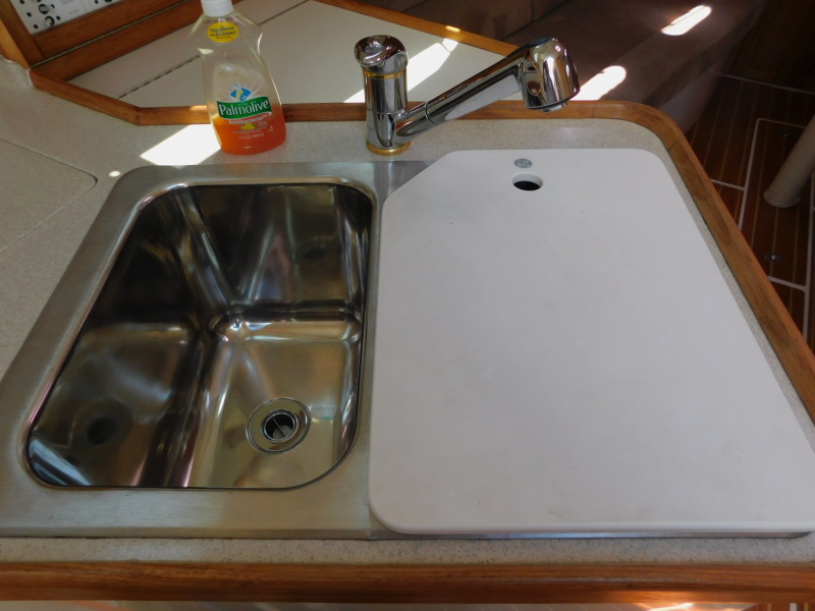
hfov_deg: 73.9
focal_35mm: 23
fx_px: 542
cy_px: 306
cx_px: 408
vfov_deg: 58.9
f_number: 3
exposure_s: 1/160
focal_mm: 4
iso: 125
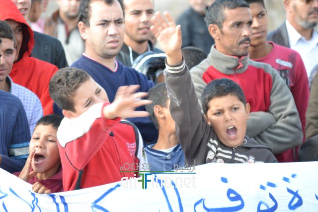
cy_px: 106
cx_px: 159
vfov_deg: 5.2
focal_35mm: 262
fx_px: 2317
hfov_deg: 7.8
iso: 400
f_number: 5.6
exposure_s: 1/500
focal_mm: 175
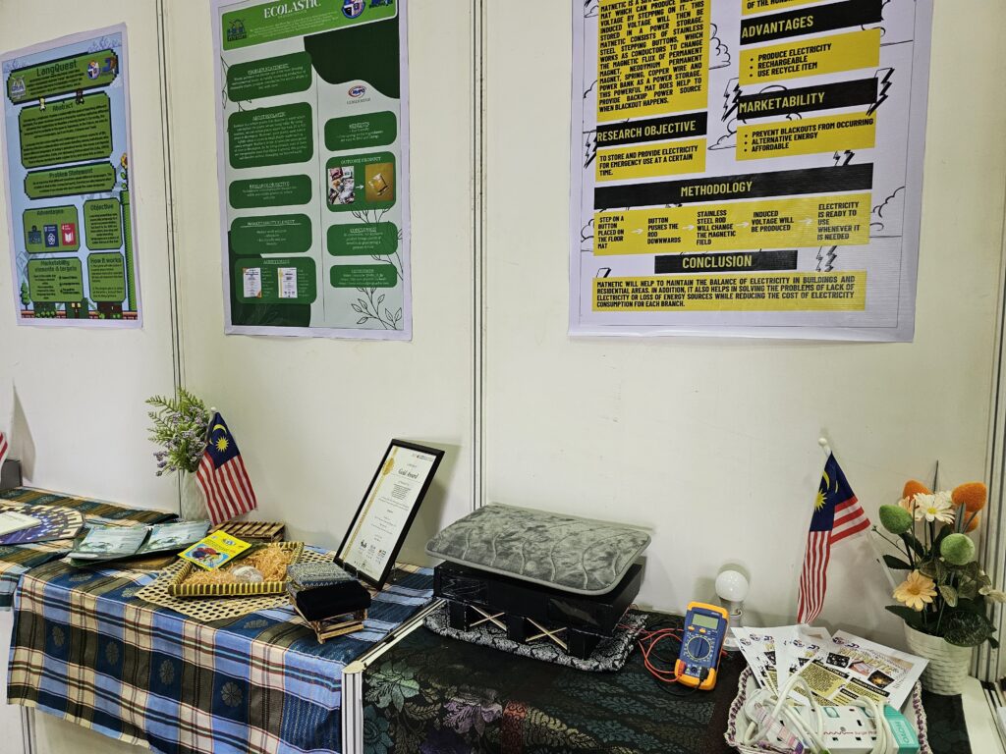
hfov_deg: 73.9
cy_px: 377
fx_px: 668
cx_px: 503
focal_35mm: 23
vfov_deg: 58.9
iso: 500
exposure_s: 1/200
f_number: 1.7
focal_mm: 6.3
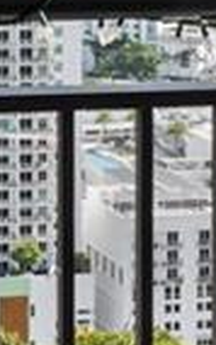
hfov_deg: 7.5
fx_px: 1513
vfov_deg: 12.1
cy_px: -255
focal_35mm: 161
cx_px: -335
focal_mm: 14
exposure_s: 1/25
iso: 100
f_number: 10
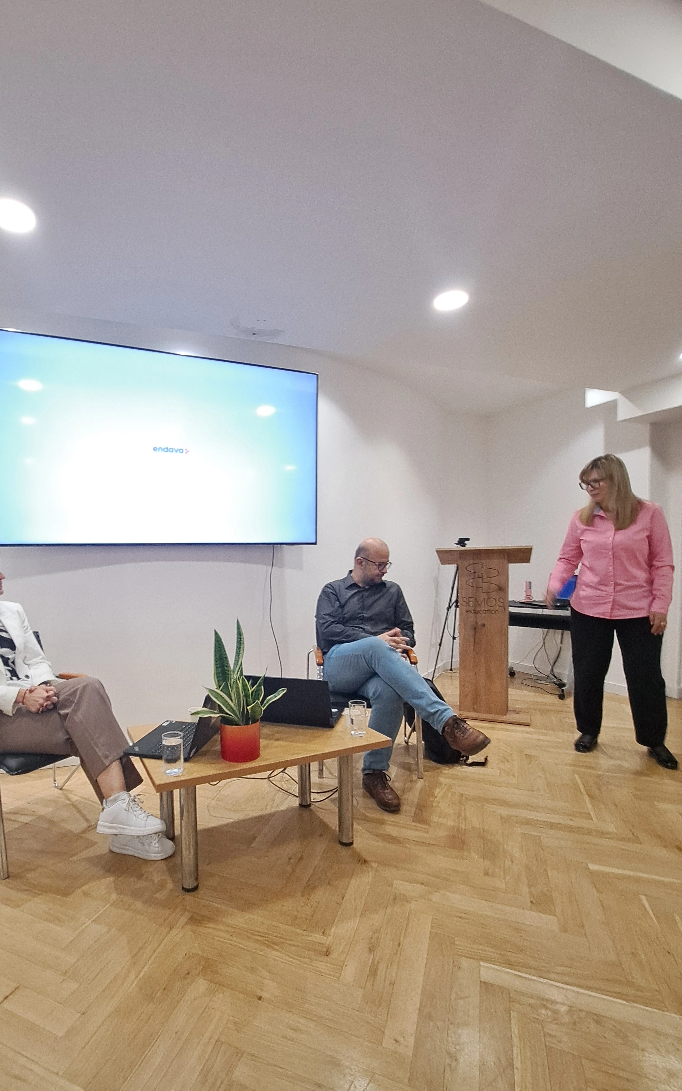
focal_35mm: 16
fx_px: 476
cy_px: 584
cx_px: 250
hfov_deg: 69.9
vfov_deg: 97.7
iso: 80
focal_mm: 1.74
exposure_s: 1/25
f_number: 2.2
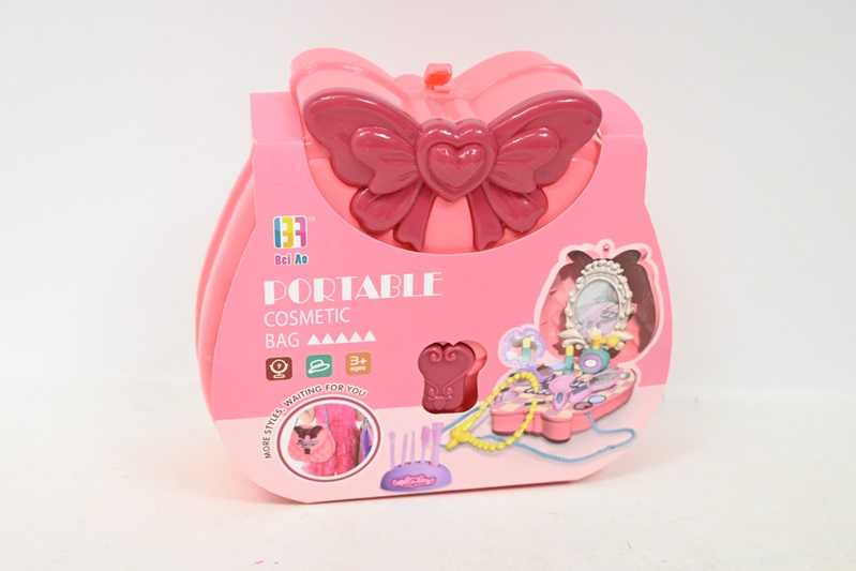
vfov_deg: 31.9
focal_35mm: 42
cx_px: 428
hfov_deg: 46.4
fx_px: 999
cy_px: 286
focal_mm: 28
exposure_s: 1/160
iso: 400
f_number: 4.5
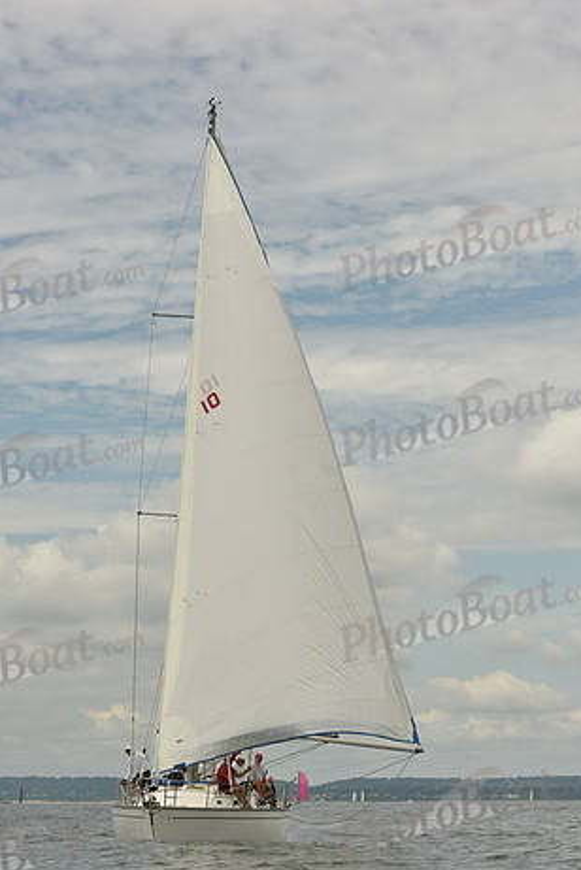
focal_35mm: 88
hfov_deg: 15.5
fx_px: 2127
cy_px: 544
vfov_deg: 23.1
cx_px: 242
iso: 320
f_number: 11
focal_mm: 70
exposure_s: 1/1000
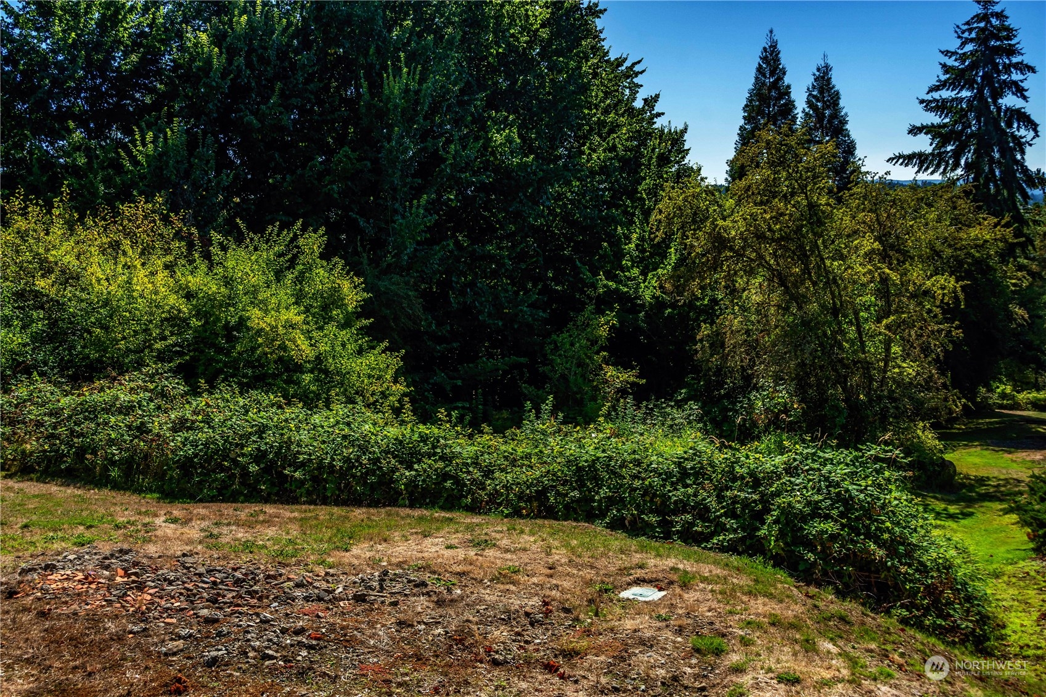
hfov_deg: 57.2
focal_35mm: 33
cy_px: 348
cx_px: 523
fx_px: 959
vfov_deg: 40.0
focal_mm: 22
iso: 100
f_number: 8
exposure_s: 1/160
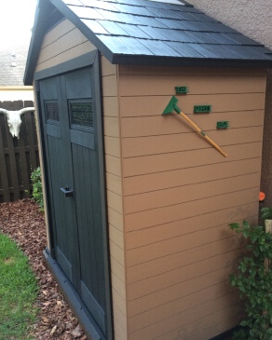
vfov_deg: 57.2
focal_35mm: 31
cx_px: 139
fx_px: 312
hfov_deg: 47.1
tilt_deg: -13.6
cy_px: 172
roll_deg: +2.9
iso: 160
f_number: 2.2
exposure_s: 1/30
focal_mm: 4.15
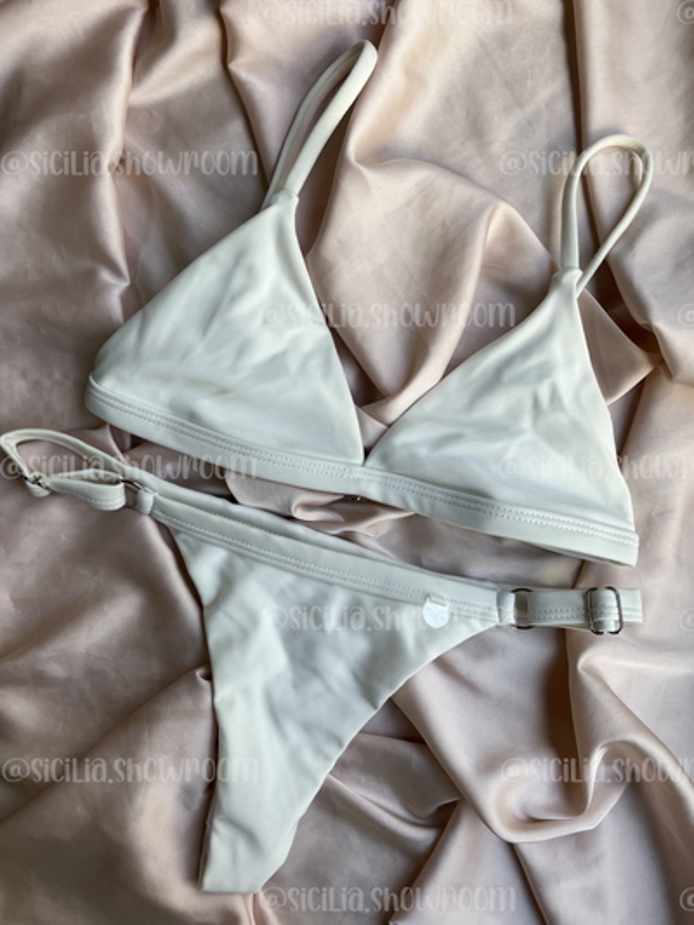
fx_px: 695
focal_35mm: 26
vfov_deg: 67.3
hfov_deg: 53.1
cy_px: 462
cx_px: 347
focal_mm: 5.1
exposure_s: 1/250
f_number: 1.6
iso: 40
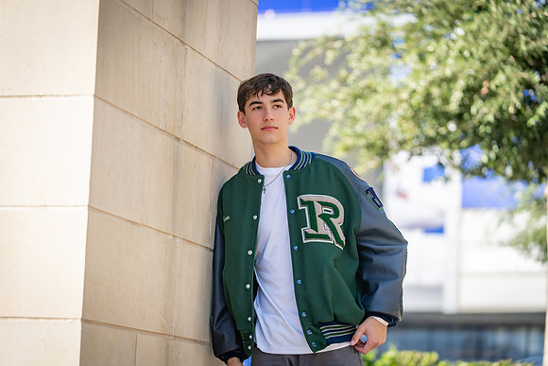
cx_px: 274
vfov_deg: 12.8
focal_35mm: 107
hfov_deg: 19.1
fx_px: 1629
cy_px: 183
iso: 100
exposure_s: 1/320
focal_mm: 107
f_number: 2.8
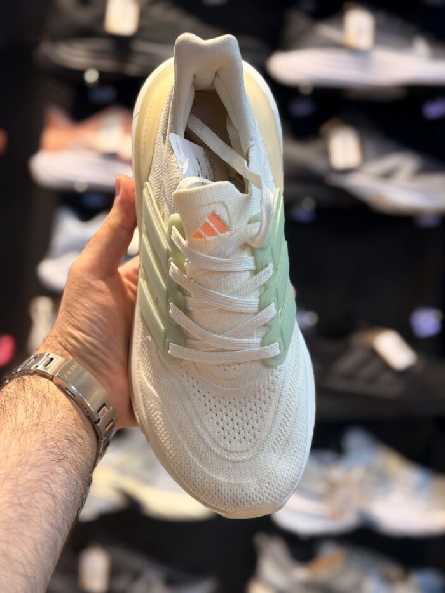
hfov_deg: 30.3
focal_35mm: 48
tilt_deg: -6.4
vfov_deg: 39.7
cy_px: 296
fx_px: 823
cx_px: 222
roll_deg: -0.9
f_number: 1.78
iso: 64
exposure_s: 1/100
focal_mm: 6.76
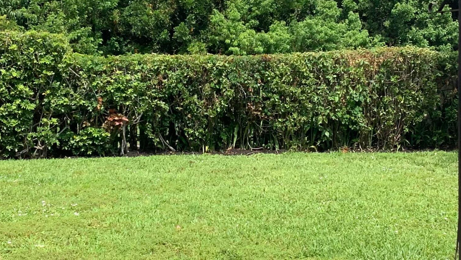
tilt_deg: -3.2
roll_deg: -1.1
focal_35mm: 65
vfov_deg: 18.5
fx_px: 795
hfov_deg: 32.3
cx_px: 210
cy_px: 114
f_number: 2.4
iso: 25
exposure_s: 1/708
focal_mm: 3.3
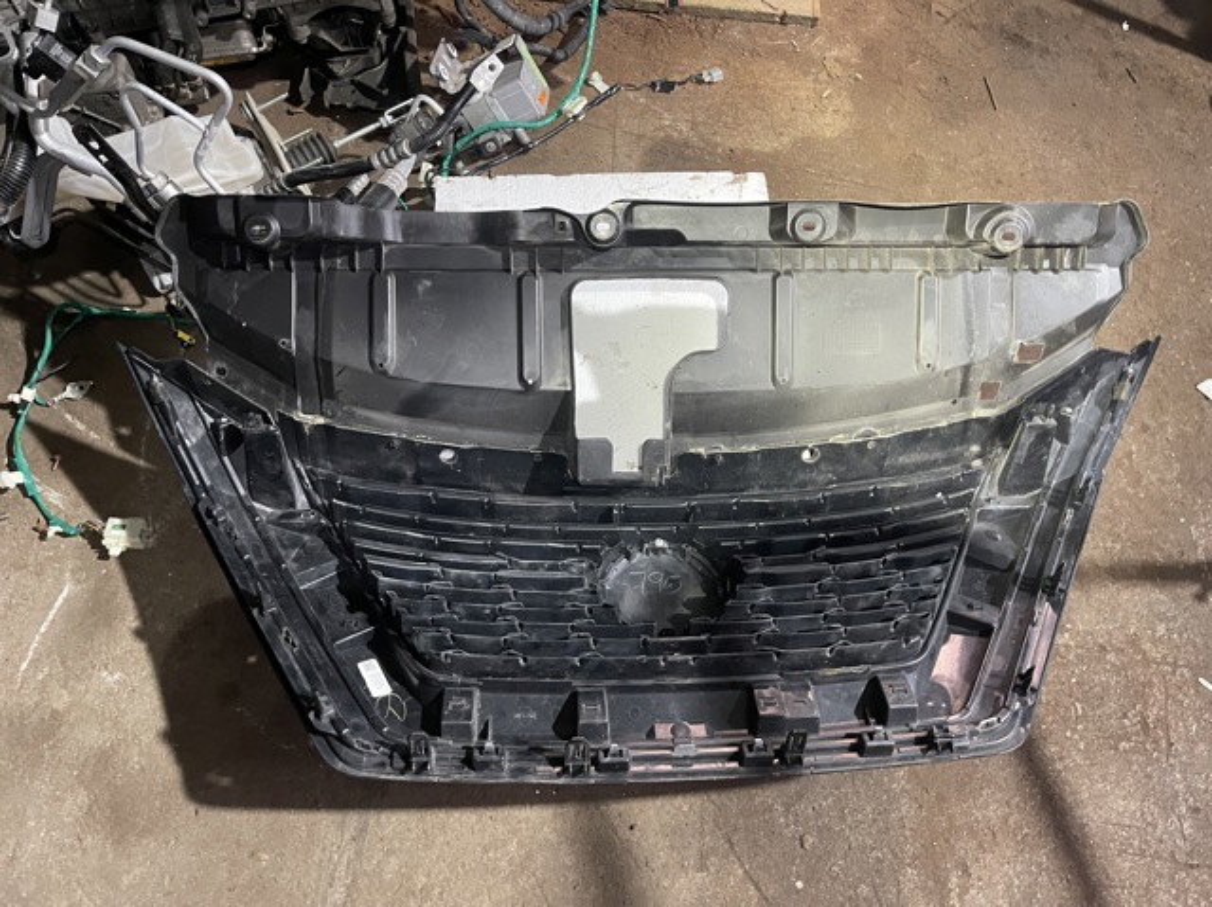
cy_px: 454
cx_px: 606
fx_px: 875
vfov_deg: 54.8
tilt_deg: -66.1
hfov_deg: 69.4
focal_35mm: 25
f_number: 1.6
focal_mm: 5.1
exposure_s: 1/33
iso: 400
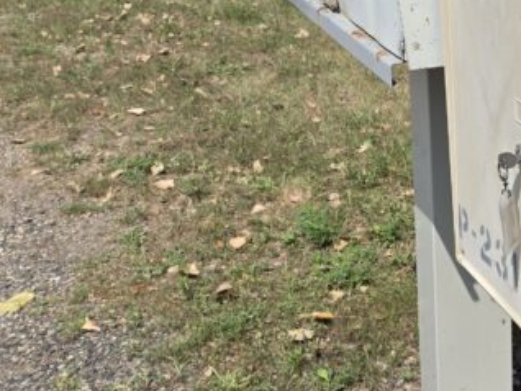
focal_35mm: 74
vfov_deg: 19.6
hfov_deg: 22.5
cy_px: 41
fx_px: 1115
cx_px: 734
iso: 80
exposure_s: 1/6352
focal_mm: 6.25
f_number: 1.7
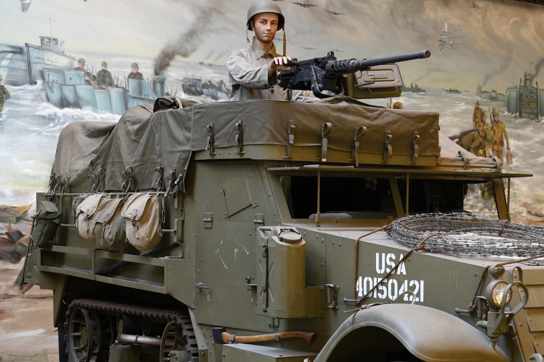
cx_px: 408
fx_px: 1163
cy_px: 278
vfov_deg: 17.6
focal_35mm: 77
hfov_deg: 26.0
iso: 500
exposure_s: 1/40
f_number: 3.2
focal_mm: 30
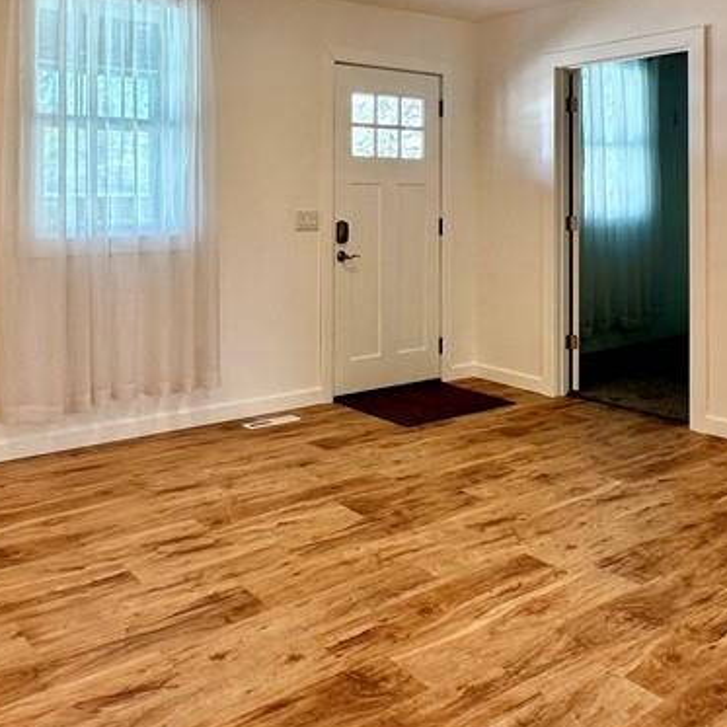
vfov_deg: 46.6
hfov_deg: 47.8
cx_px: 253
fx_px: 808
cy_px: 179
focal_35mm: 34
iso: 100
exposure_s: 1/120
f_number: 2.2
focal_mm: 2.22
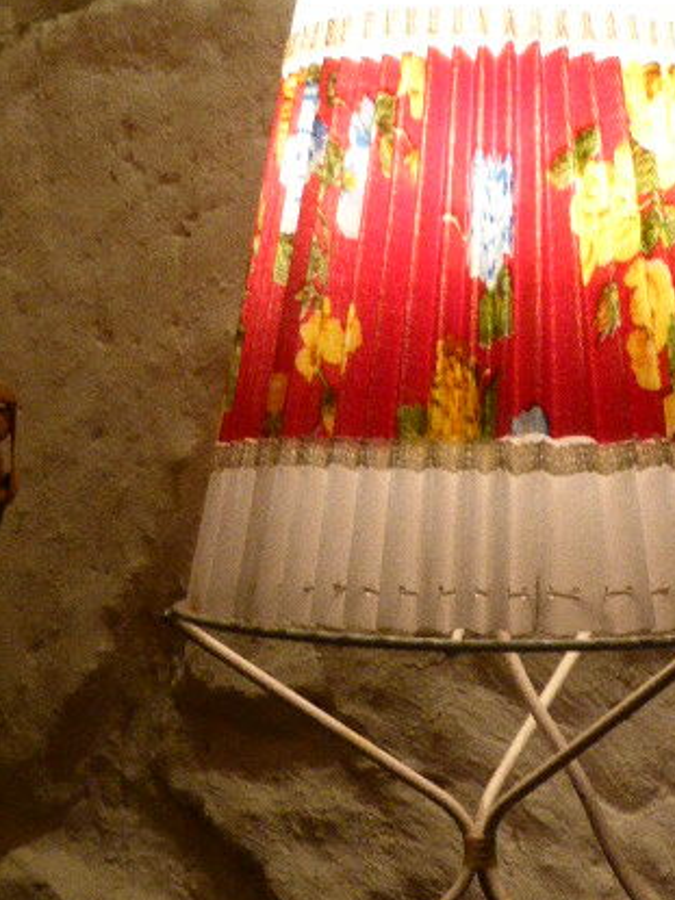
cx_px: 484
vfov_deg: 20.8
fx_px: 2445
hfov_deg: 15.7
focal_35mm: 94
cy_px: 560
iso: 640
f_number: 4.7
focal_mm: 10.3
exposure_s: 1/125
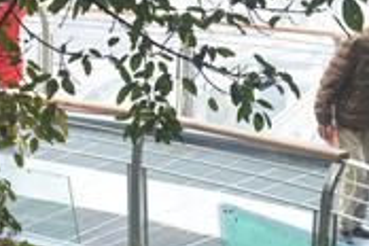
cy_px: 141
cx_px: 6
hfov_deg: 14.0
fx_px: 1486
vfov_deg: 9.5
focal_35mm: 145
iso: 500
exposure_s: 1/200
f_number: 5.6
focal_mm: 46
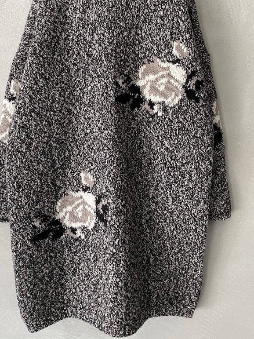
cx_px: 112
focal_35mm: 36
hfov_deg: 39.6
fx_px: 352
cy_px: 128
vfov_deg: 50.9
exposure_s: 1/77
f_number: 1.8
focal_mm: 4.25
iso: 125
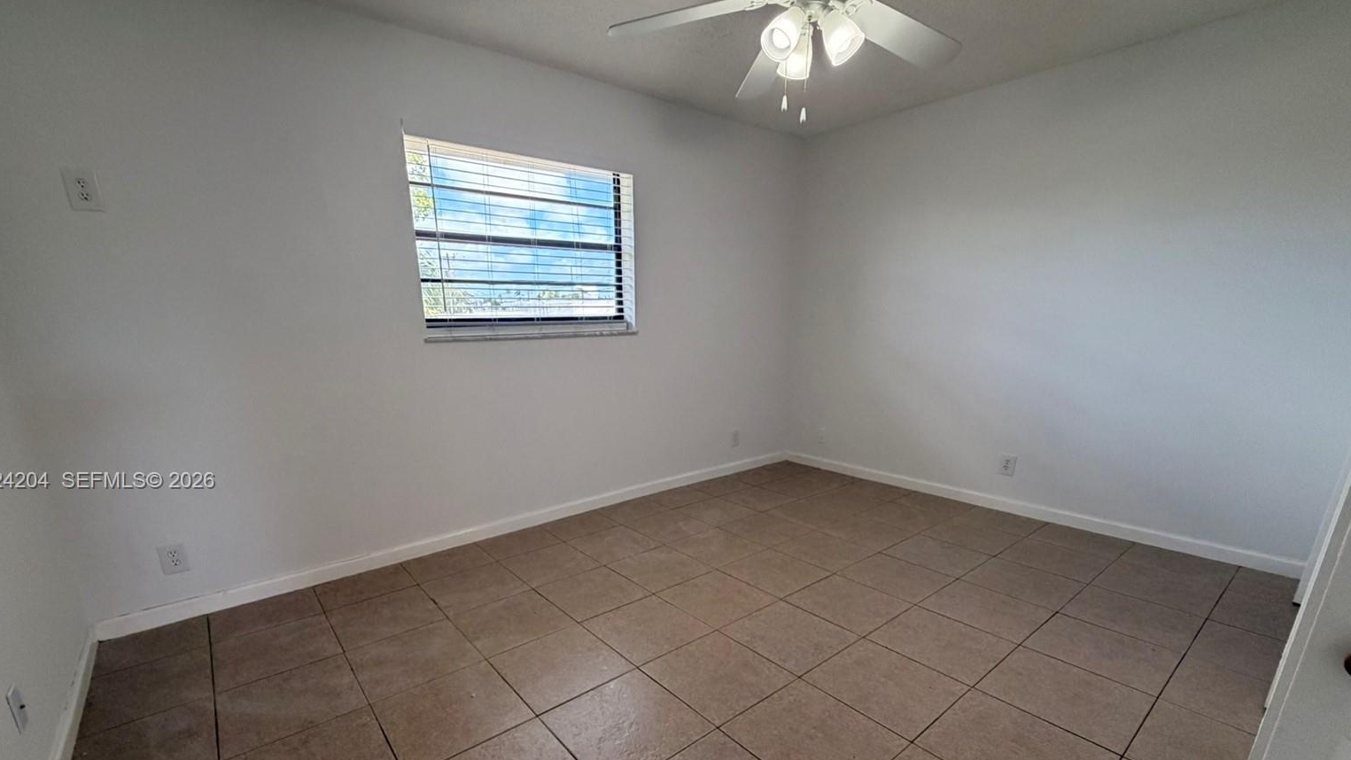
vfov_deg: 65.9
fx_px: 573
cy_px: 482
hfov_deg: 99.3
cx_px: 648
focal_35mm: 16
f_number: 2.2
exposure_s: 1/120
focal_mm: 2.22
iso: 320
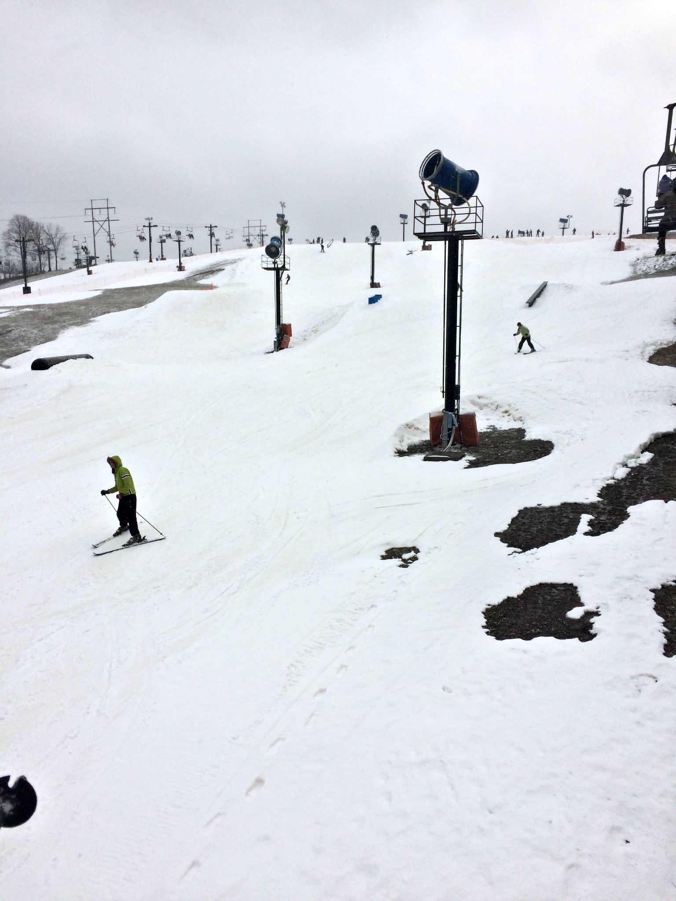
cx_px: 338
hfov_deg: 48.2
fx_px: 755
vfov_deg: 61.7
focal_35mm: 29
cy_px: 450
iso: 32
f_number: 2.2
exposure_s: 1/3731
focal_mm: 4.15
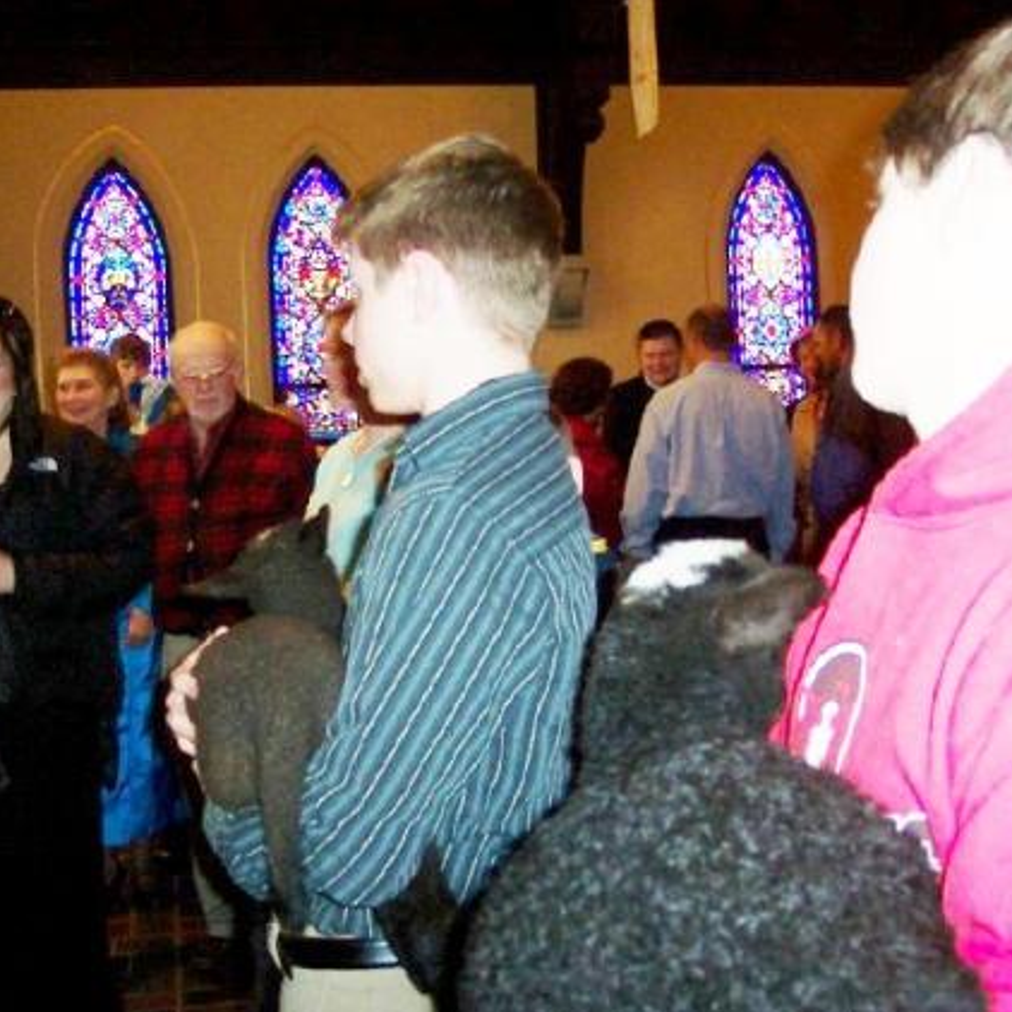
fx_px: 1621
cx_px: 513
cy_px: 505
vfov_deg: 34.7
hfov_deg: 34.7
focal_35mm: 49
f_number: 2.8
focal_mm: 8
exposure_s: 1/30
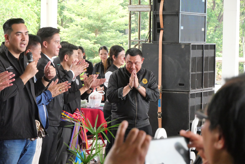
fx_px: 844
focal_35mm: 124
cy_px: 82
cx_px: 122
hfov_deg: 16.5
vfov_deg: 11.1
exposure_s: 1/320
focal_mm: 60
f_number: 7.1
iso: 3200
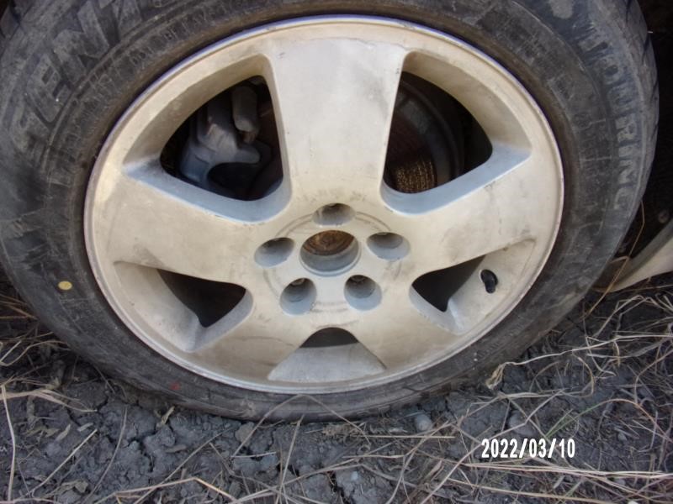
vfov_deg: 56.8
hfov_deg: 71.6
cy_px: 252
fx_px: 467
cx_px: 336
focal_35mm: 24
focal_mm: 4.3
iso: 80
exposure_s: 1/200
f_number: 3.3
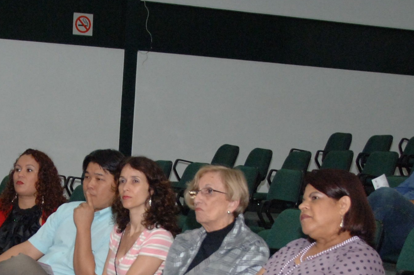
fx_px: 1424
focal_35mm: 124
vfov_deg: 11.0
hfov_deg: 16.5
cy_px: 237
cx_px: 133
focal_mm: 26
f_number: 4.5
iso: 800
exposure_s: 1/125
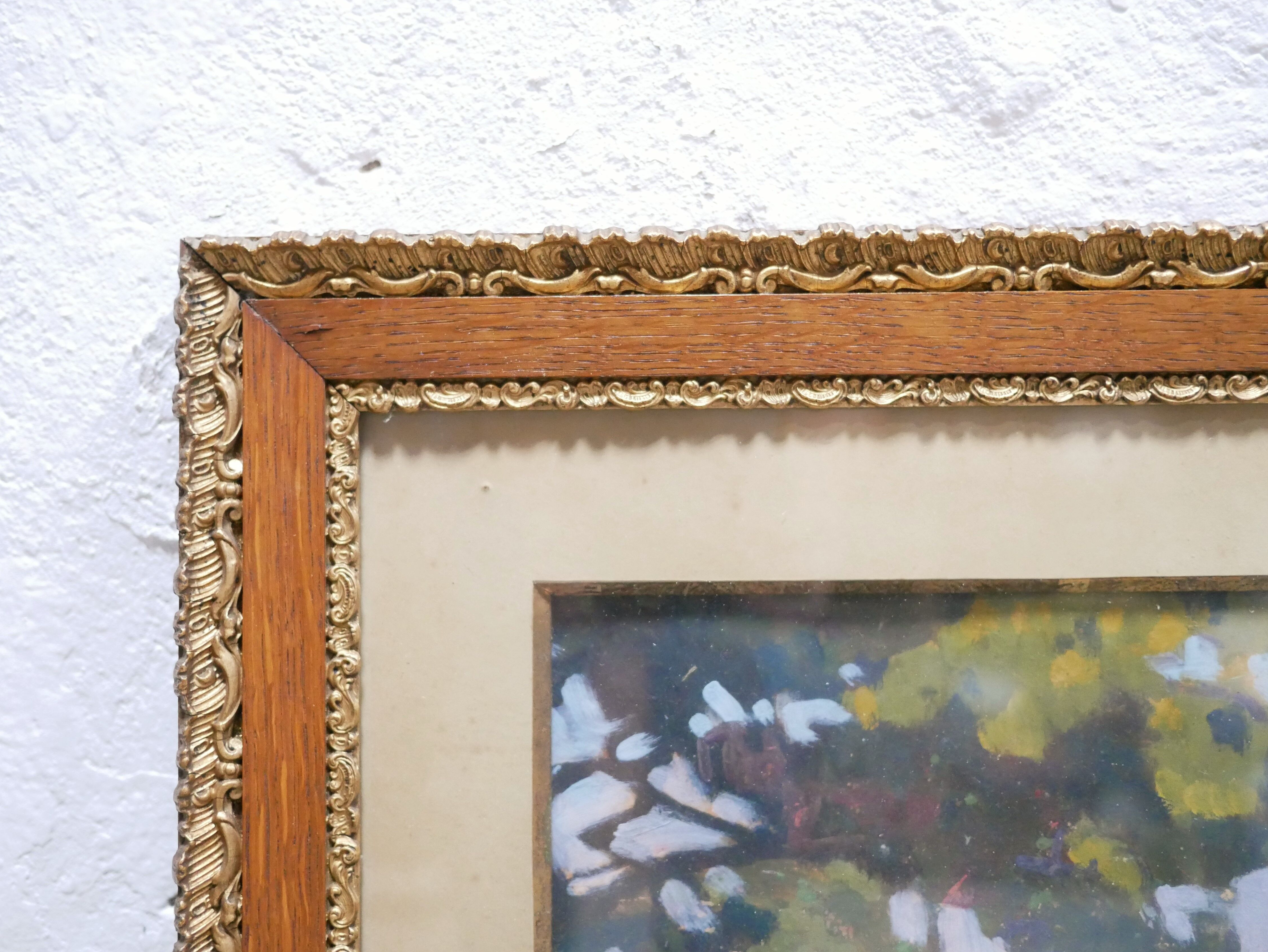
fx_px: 1502
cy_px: 487
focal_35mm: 41
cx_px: 622
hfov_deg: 45.8
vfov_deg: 35.2
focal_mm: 20
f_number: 1.7
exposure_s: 1/30
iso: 3200
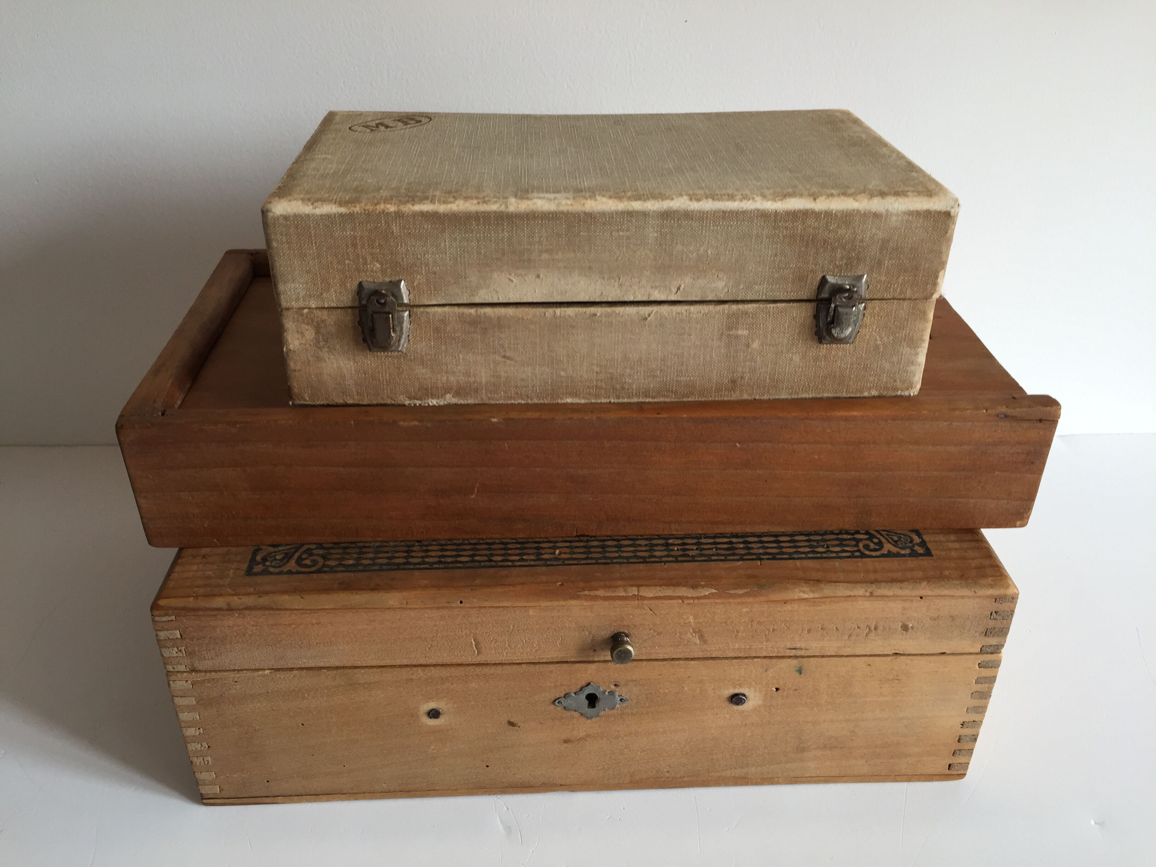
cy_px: 434
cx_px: 578
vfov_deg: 48.2
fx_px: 968
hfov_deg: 61.7
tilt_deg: -30.0
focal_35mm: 29
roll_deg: +0.2
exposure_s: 1/100
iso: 50
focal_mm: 4.15
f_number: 2.2
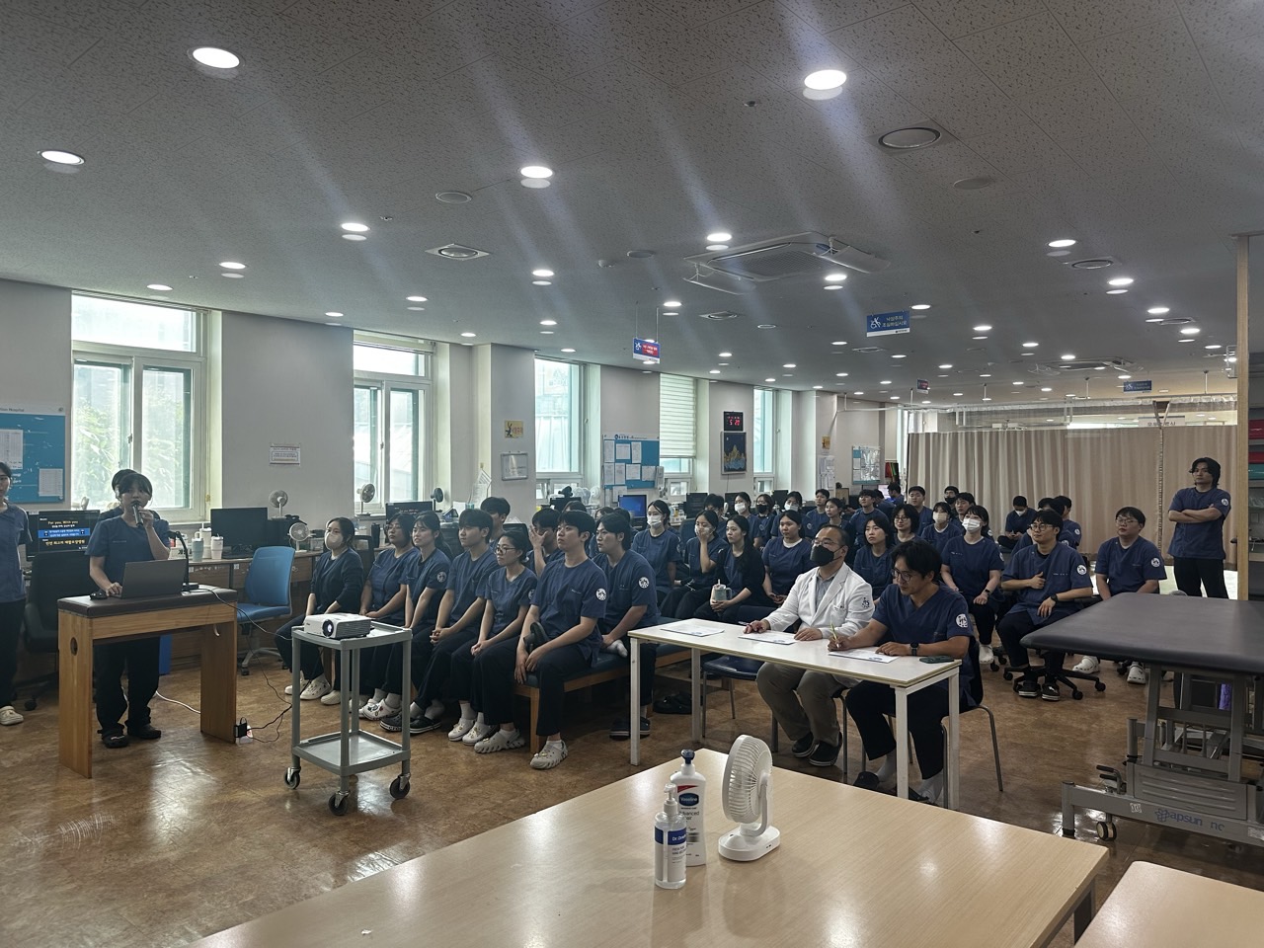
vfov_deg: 56.8
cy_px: 474
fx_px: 876
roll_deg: -0.5
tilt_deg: +1.8
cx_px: 632
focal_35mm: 24
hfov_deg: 71.6
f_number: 1.78
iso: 160
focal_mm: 6.86
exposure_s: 1/120
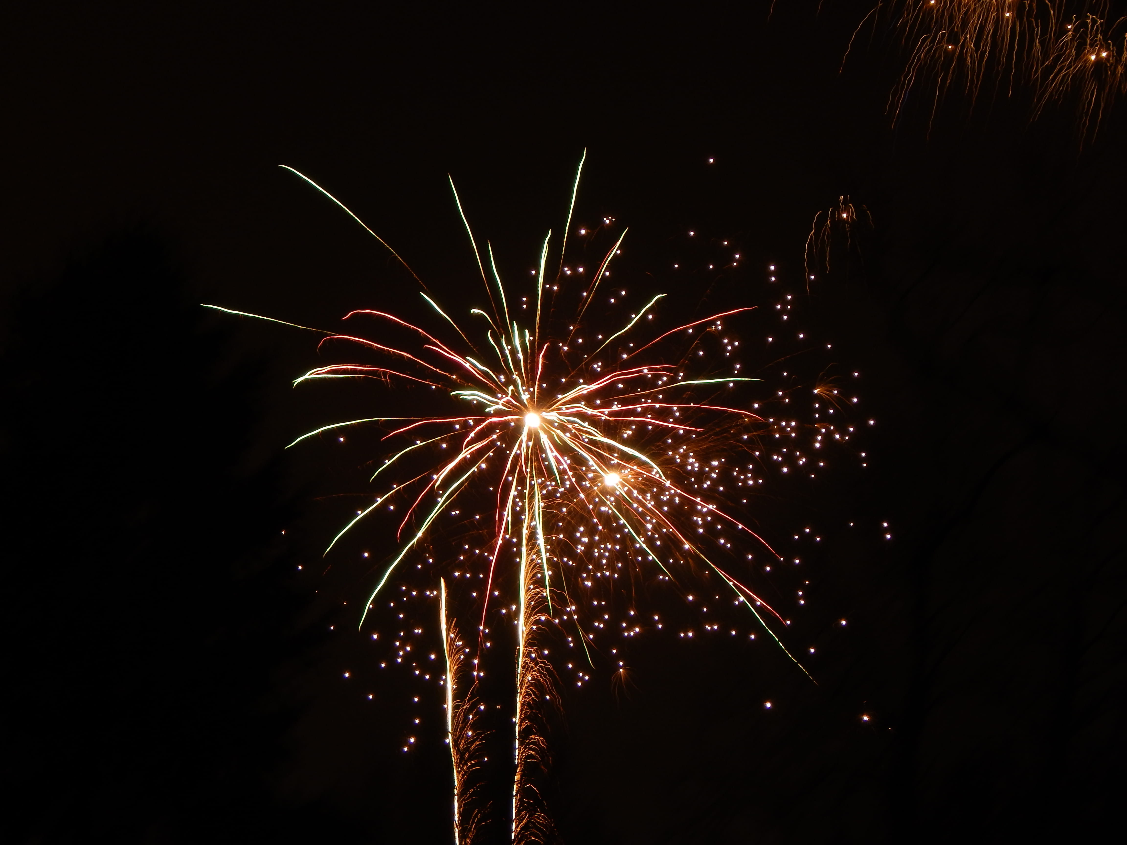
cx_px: 564
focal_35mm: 104
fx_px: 3386
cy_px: 422
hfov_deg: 18.9
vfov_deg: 14.2
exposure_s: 4
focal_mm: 18.7
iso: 125
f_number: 9
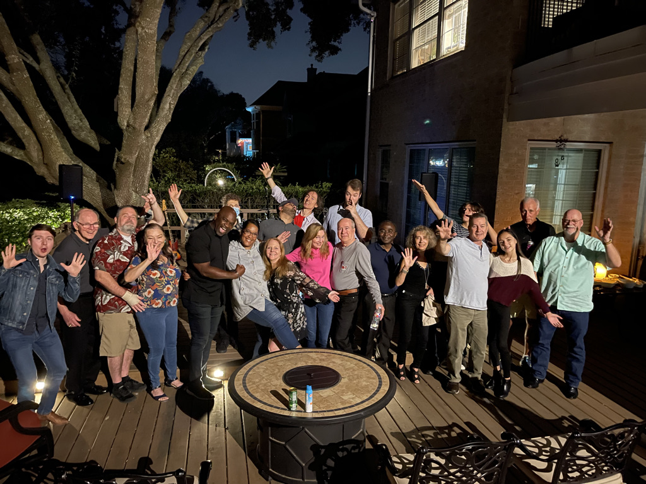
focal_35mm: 26
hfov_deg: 67.3
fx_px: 485
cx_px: 323
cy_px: 242
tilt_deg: -10.4
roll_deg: -1.6
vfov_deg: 53.1
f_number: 1.6
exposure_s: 1/9
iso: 2500
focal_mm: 5.1
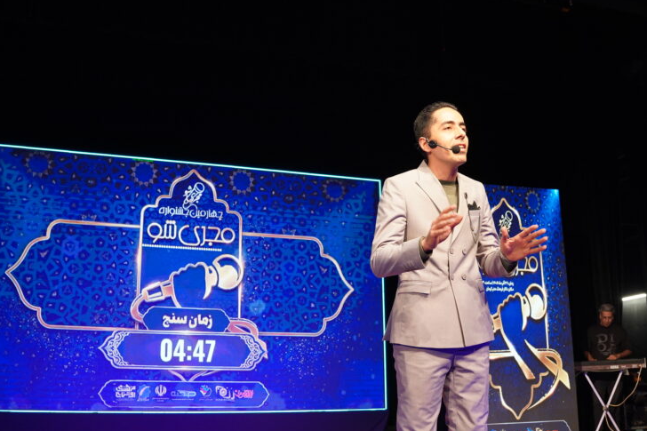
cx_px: 331
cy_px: 209
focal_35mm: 38
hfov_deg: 50.7
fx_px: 683
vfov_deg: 35.0
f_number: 4
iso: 2000
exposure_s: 1/160
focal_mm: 24
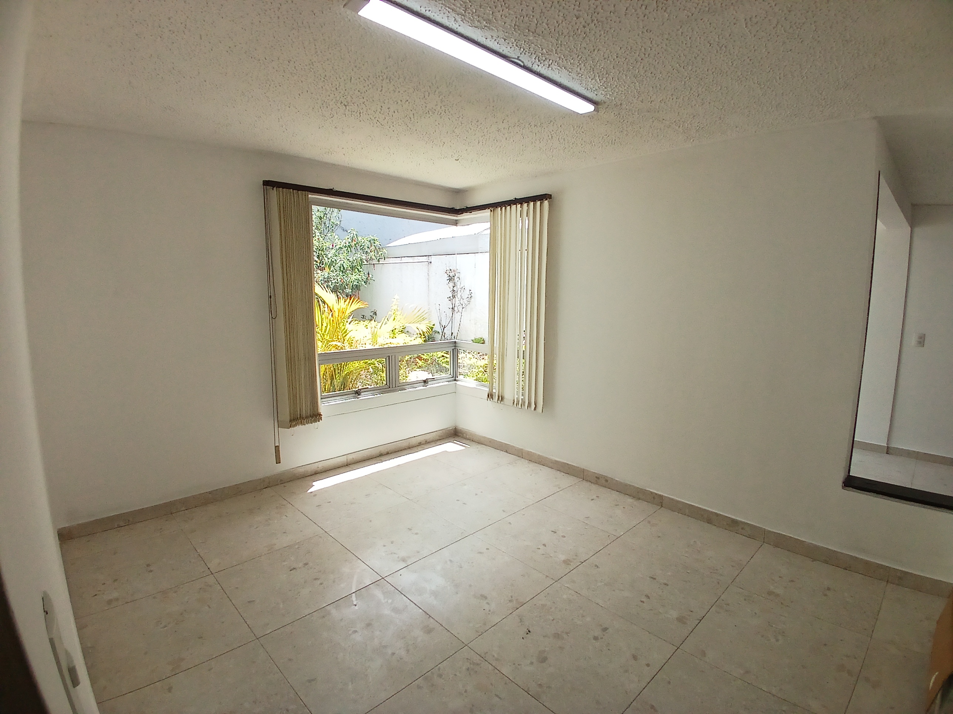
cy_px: 357
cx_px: 476
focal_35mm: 17
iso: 50
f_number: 2.2
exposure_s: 1/163
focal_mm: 1.4
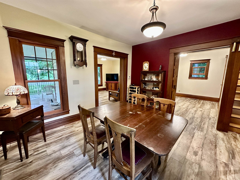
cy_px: 90
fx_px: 97
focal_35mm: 14
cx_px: 120
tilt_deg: -9.0
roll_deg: -0.5
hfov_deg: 102.1
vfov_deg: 85.7
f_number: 2.2
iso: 1000
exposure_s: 1/60
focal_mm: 2.22
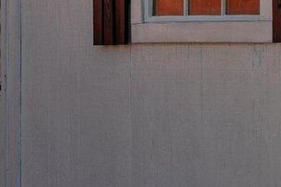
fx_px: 1521
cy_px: 21
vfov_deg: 7.0
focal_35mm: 195
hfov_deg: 10.1
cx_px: 480
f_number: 8
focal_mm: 29
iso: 250
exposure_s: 1/640
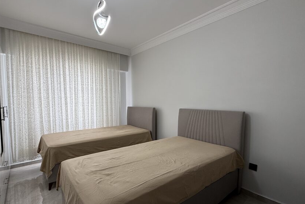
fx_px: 152
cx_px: 137
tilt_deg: -3.9
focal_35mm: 18
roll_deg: +0.4
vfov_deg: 67.2
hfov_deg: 89.7
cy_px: 113
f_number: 2.2
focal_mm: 2.22
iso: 80
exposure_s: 1/99
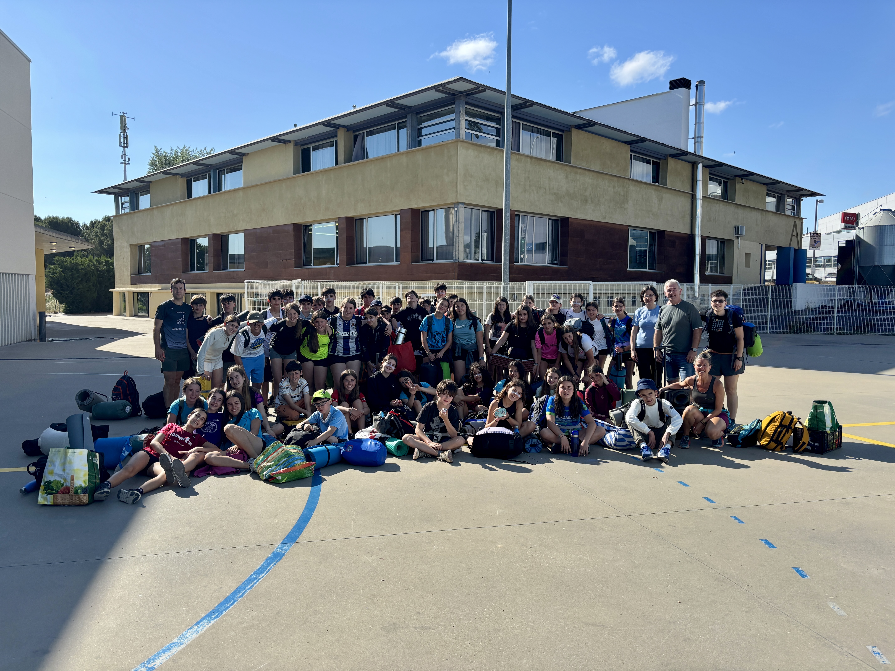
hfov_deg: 67.3
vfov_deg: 53.1
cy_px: 336
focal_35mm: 26
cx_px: 448
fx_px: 672
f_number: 1.6
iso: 50
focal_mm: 5.96
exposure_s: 1/3021
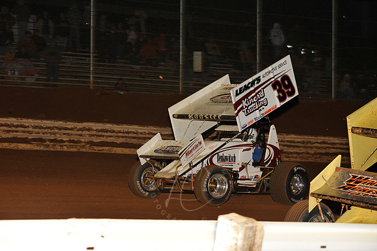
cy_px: 126
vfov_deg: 11.4
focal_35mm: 120
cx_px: 188
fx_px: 1256
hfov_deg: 17.1
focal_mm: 120
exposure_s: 1/250
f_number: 7.1
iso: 640
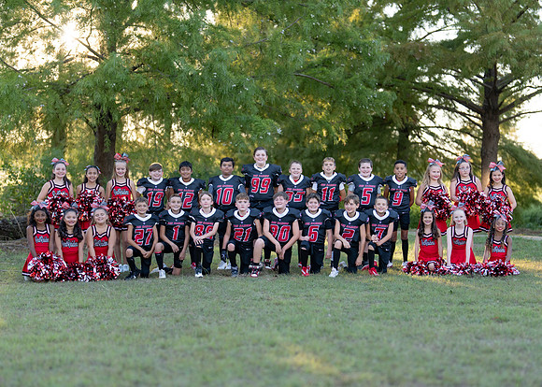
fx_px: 1028
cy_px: 211
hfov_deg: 29.5
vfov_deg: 21.3
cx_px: 295
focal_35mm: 67
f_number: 1.2
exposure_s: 1/1250
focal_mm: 50
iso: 200
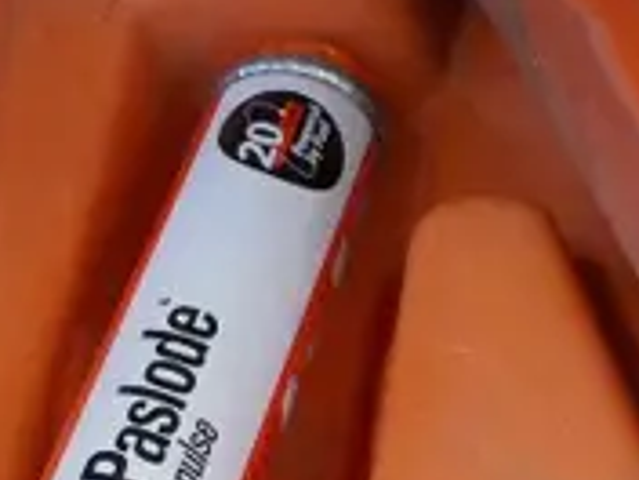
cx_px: 1271
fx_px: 3230
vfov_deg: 8.5
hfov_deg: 10.4
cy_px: 115
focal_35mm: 175
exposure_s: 1/80
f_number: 5.6
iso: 3200
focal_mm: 15
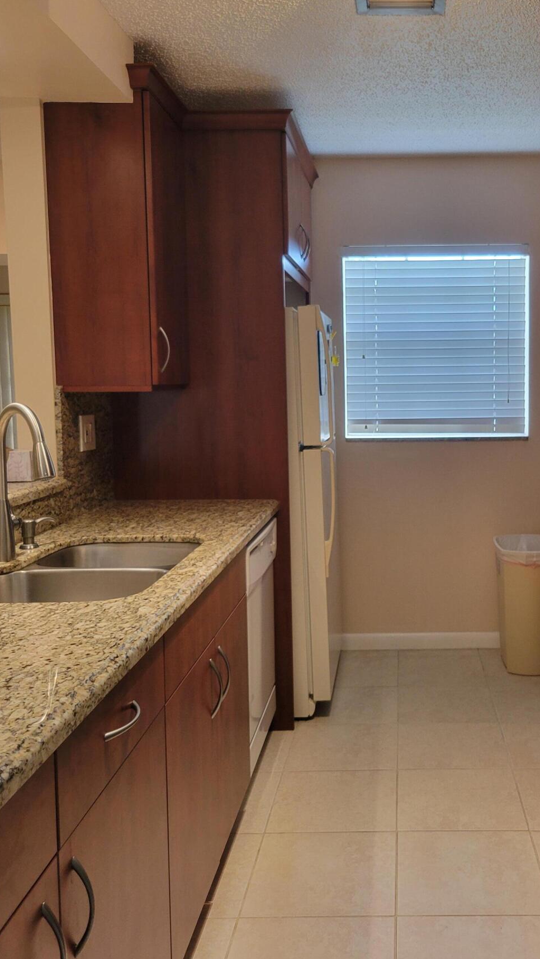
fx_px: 840
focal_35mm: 33
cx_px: 398
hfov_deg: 35.0
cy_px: 448
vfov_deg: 59.4
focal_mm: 5.4
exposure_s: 1/120
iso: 200
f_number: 1.8
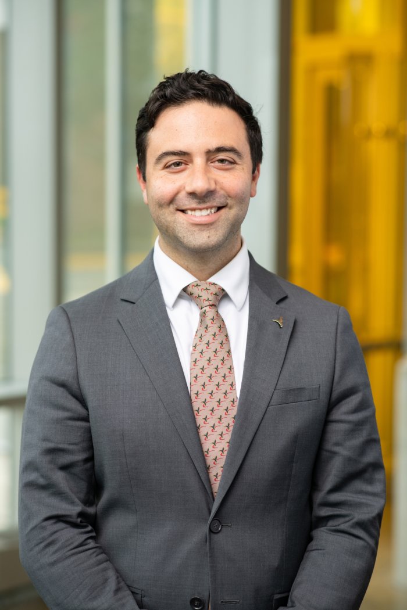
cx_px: 204
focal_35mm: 85
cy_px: 305
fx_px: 1441
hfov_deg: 16.1
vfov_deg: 23.9
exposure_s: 1/125
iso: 200
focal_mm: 85
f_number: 3.2
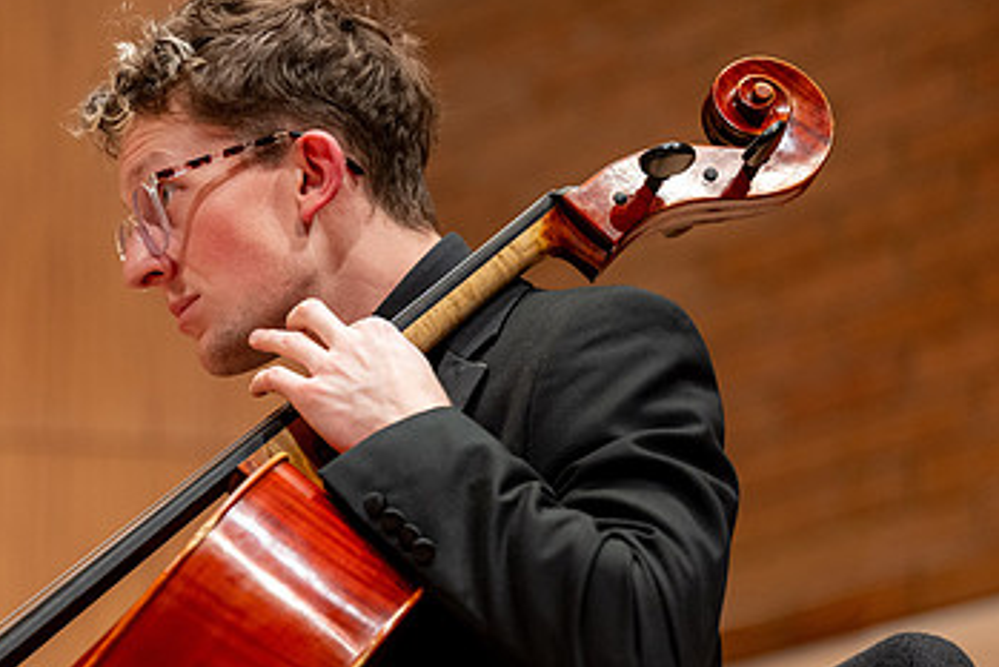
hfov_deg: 12.3
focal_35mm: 166
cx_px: 286
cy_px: 379
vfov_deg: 8.3
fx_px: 4608
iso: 1250
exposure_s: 1/200
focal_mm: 100
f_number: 2.8
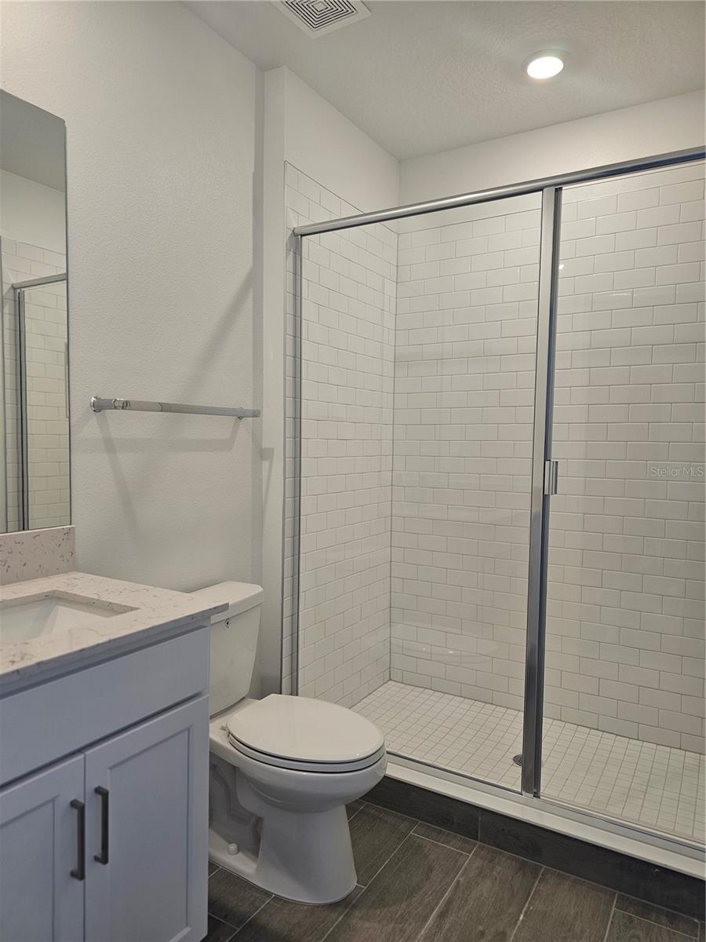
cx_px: 353
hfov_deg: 58.9
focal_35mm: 23
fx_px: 625
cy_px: 471
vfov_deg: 73.9
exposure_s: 1/120
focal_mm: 6.3
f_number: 1.7
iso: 125
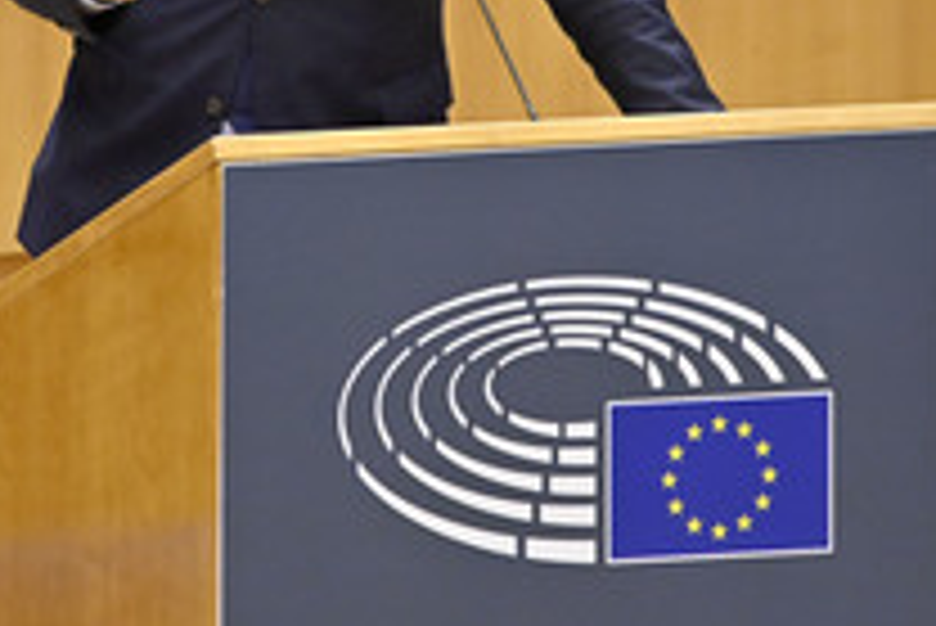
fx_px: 28125
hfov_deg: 1.9
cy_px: -23
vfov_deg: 1.3
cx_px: 385
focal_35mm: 1081
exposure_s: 1/400
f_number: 6
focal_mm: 500
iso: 4000
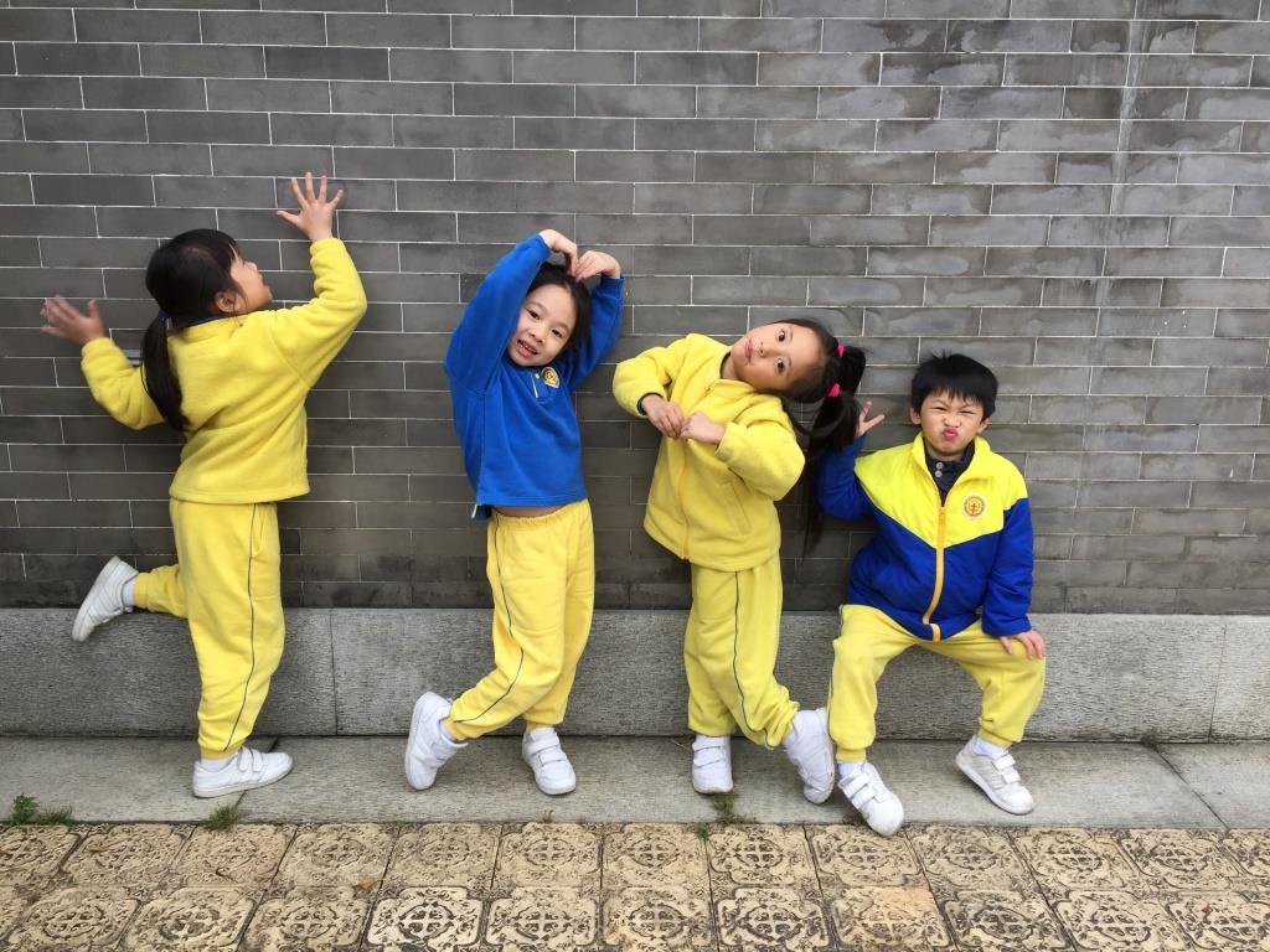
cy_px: 476
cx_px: 635
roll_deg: -0.4
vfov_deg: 48.2
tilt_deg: -14.5
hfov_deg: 61.7
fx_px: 1064
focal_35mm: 29
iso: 32
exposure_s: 1/144
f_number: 2.2
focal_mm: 4.15
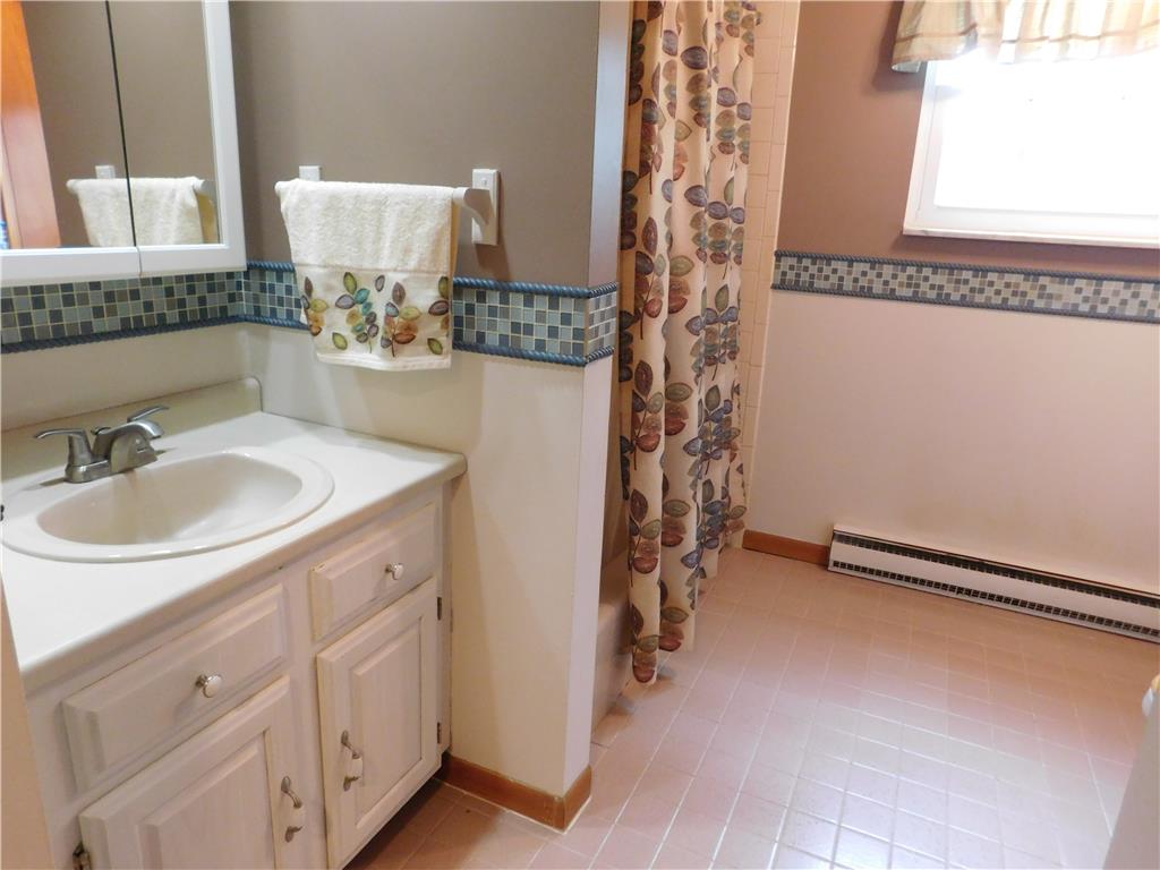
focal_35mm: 23
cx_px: 580
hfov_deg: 73.9
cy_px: 435
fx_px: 771
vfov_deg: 58.9
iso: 400
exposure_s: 1/15
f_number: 3
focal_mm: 4
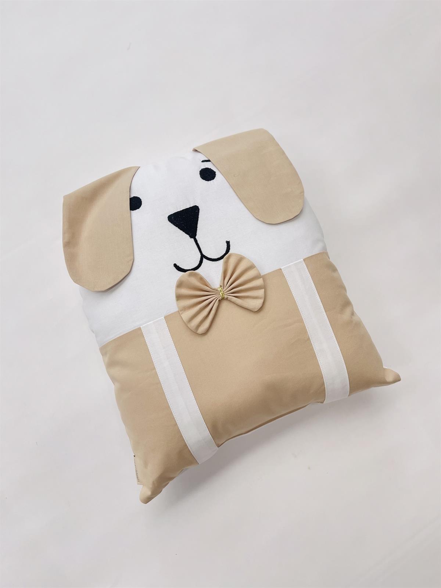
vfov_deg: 67.3
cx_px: 220
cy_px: 294
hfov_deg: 53.1
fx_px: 442
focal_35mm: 26
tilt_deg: -82.6
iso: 80
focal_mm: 5.1
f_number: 1.6
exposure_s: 1/121
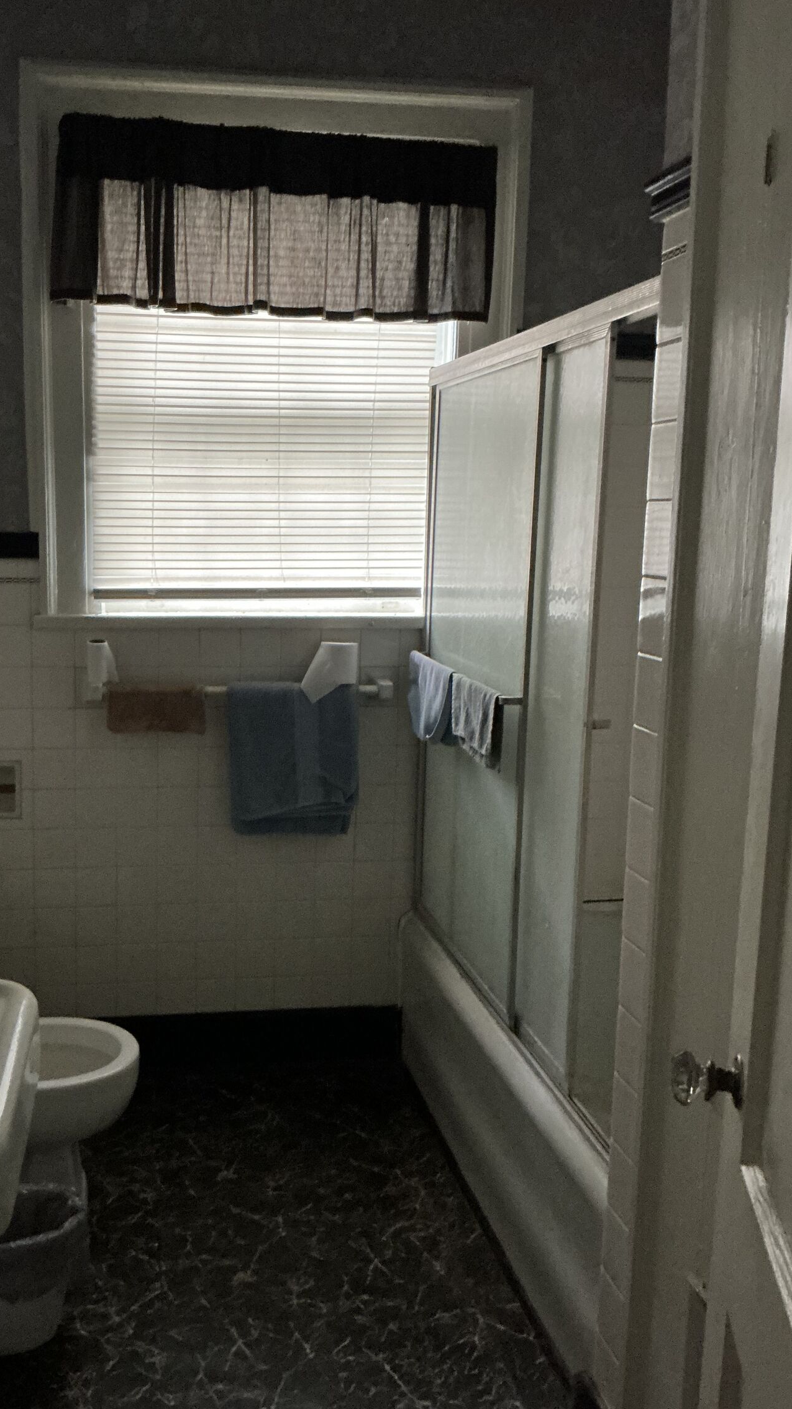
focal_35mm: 31
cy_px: 694
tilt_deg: -7.7
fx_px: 1157
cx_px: 275
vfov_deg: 62.6
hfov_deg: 37.4
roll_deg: -0.5
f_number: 1.8
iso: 400
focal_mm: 3
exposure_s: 1/30
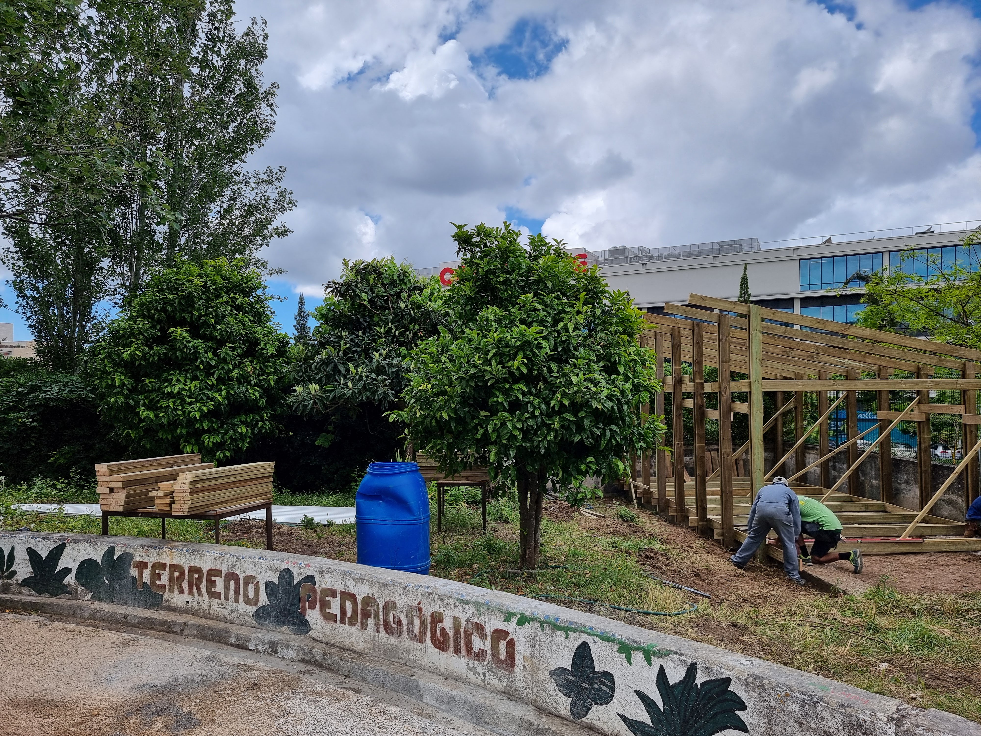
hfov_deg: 71.6
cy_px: 368
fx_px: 680
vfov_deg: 56.8
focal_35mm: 24
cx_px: 490
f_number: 1.8
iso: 50
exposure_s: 1/1032
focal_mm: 6.7
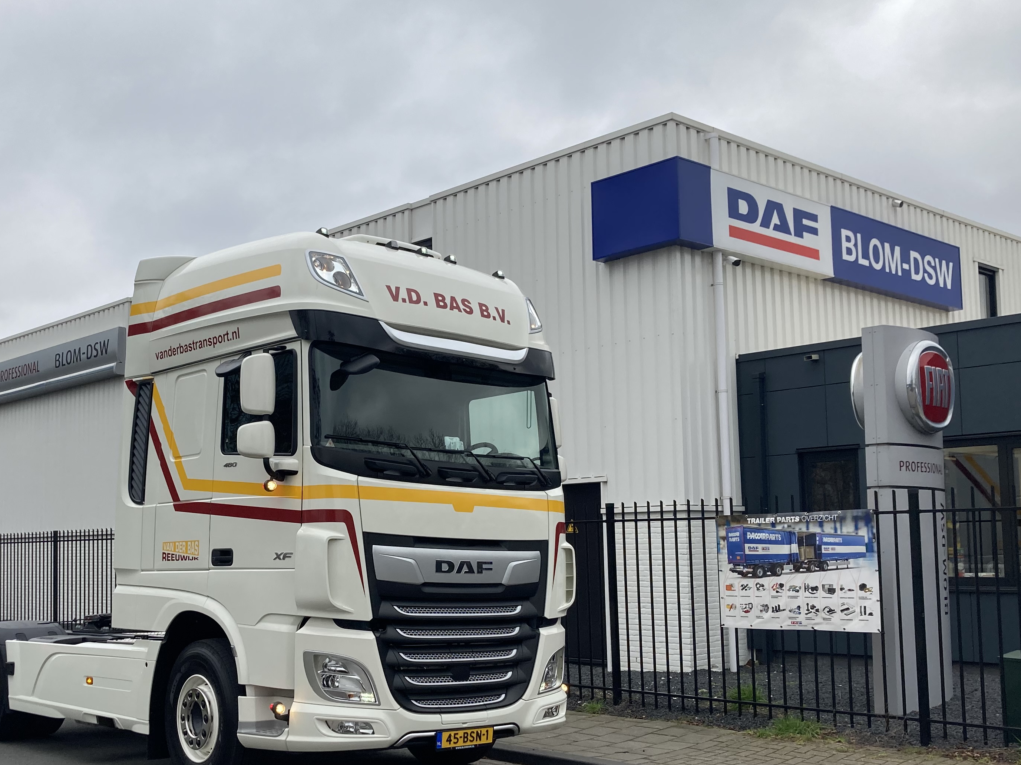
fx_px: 1209
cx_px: 386
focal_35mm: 41
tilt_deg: +4.7
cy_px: 451
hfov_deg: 45.4
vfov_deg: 35.0
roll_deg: +1.3
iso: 20
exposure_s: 1/322
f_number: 1.8
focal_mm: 3.99
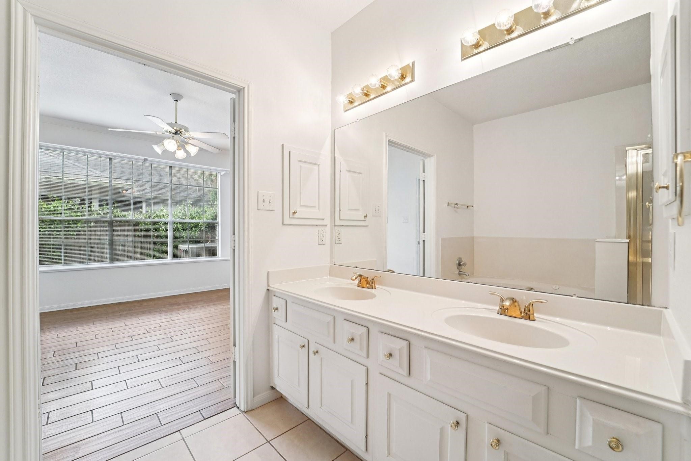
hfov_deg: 104.3
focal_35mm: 14
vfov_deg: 81.2
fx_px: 269
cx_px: 346
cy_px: 230
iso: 500
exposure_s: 1/60
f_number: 8
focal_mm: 14
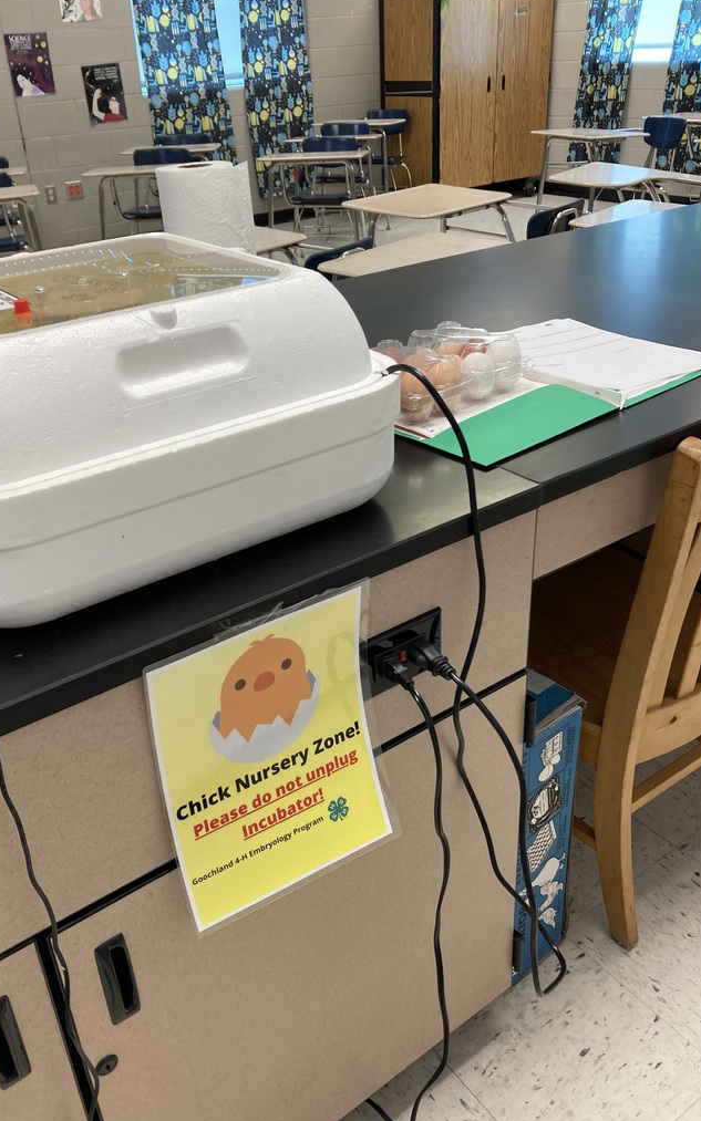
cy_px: 559
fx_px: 917
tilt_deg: -29.0
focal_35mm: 30
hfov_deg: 41.8
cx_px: 310
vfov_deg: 62.9
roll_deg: +4.0
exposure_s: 1/60
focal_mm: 3.99
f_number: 1.8
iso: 50
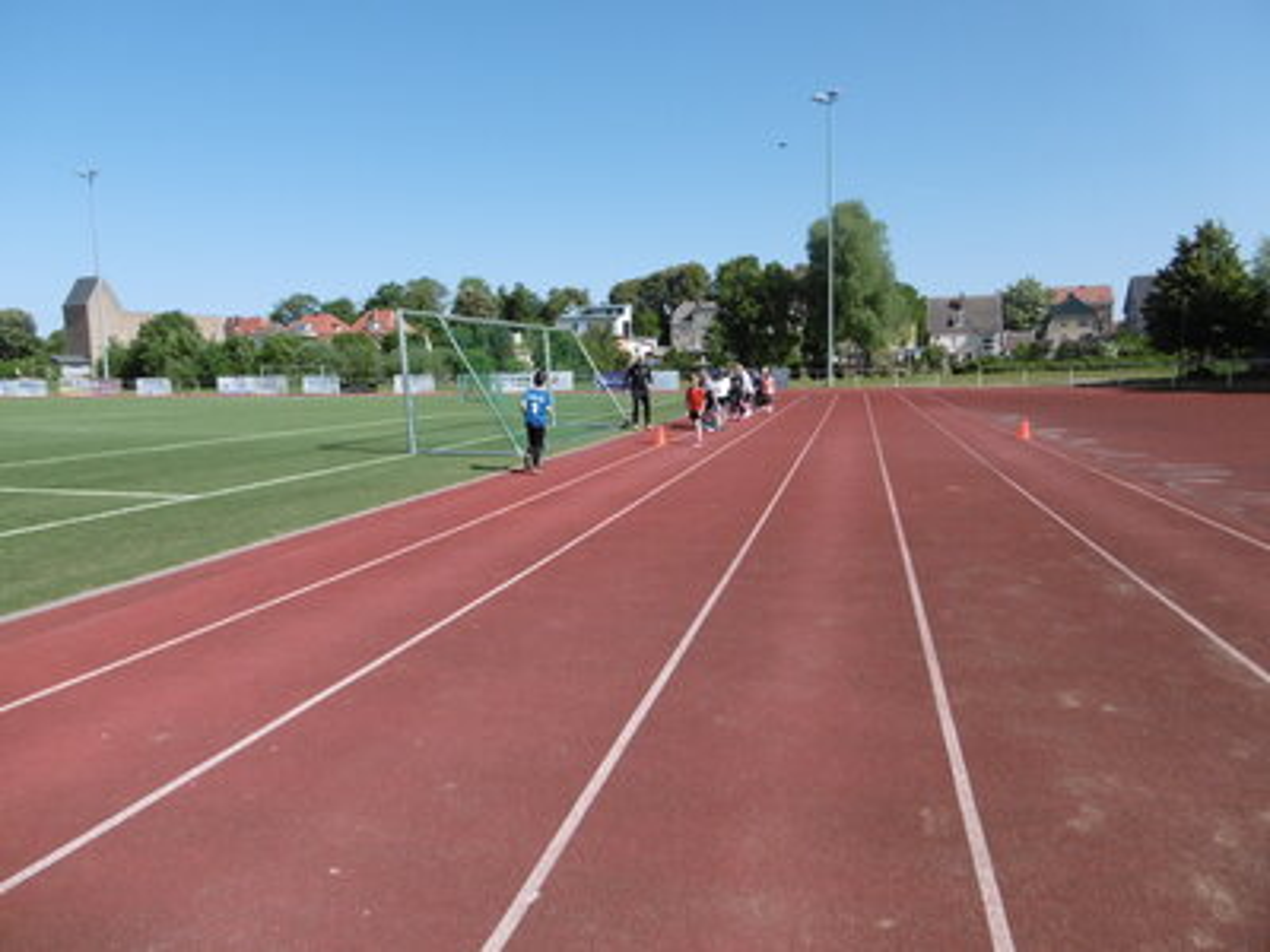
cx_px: 635
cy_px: 476
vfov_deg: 56.8
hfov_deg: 71.6
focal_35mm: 24
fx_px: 881
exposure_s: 1/200
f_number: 7.8
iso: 100
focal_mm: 4.3
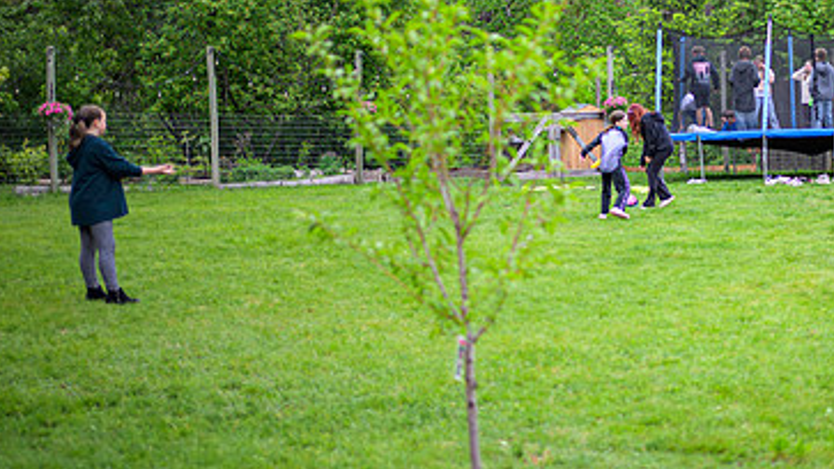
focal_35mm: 68
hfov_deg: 30.2
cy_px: 135
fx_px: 1503
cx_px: 685
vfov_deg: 17.6
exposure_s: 1/200
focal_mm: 35
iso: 90
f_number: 1.4
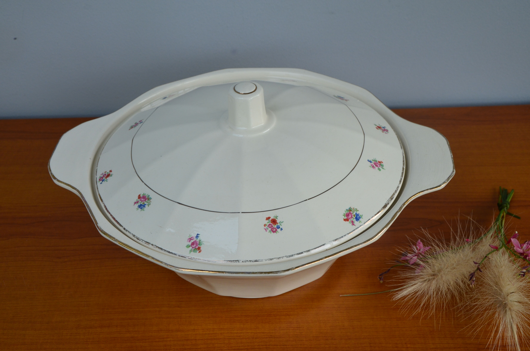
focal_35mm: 51
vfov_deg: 26.4
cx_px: 265
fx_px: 749
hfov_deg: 39.0
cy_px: 176
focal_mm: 34
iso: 400
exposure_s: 1/60
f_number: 10
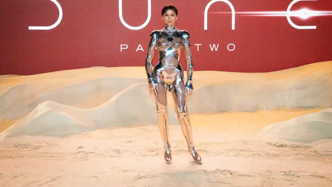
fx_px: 431
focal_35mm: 49
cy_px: 78
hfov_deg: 42.1
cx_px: 167
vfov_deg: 24.4
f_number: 4
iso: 500
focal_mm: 46
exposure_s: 1/200
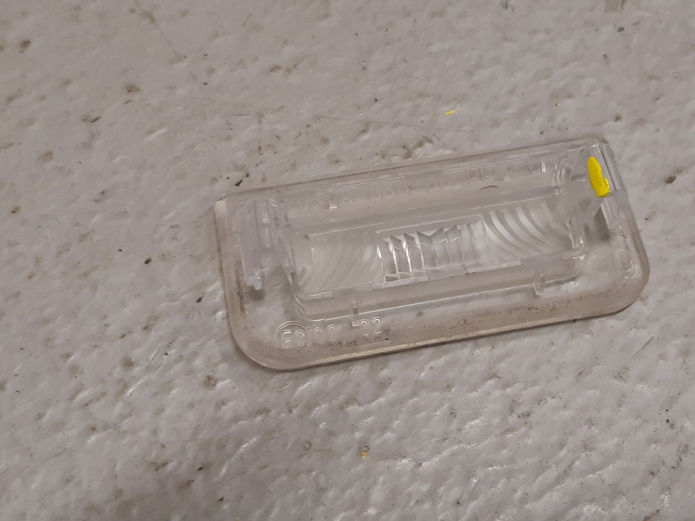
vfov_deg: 41.7
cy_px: 231
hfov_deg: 53.7
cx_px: 406
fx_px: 683
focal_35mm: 34
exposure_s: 1/50
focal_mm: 3.93
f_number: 1.7
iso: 100
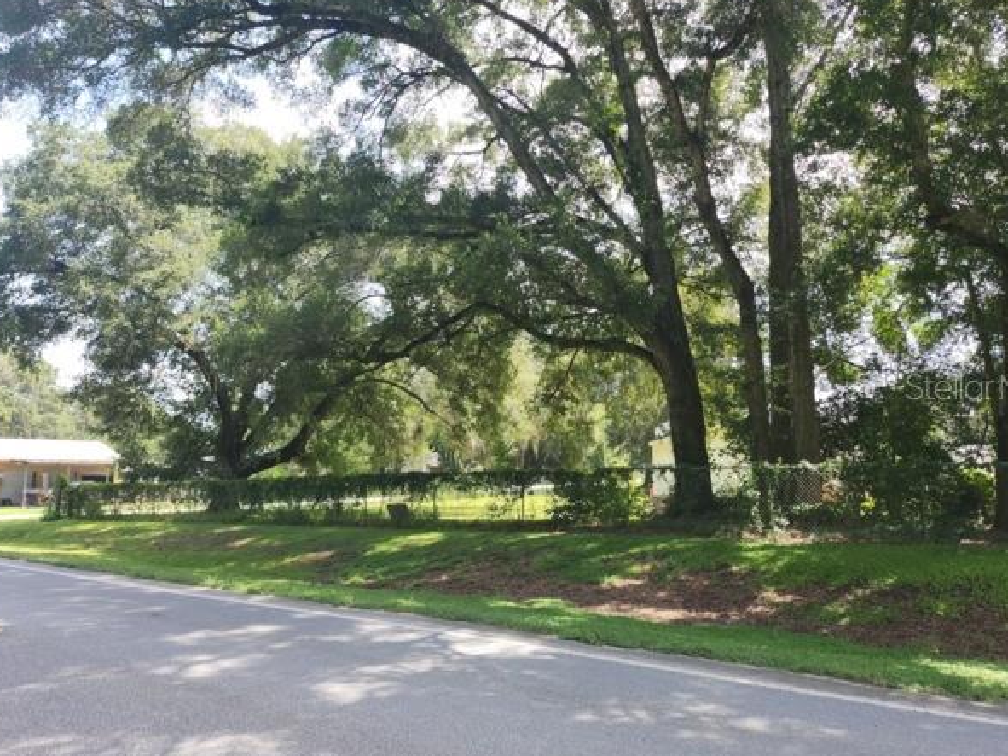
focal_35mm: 26
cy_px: 386
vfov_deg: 53.0
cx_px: 520
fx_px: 757
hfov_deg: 67.3
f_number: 1.8
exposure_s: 1/633
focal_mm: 5
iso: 50
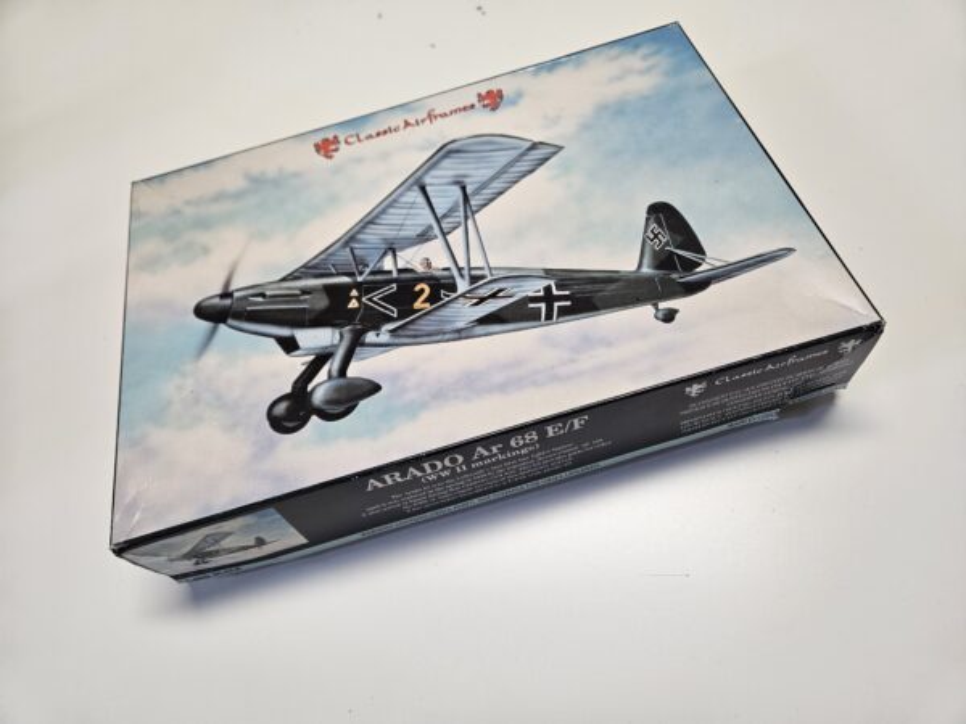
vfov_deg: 58.9
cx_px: 483
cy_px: 362
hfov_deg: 73.9
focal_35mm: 23
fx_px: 642
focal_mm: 5.4
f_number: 1.8
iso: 200
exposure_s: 1/120
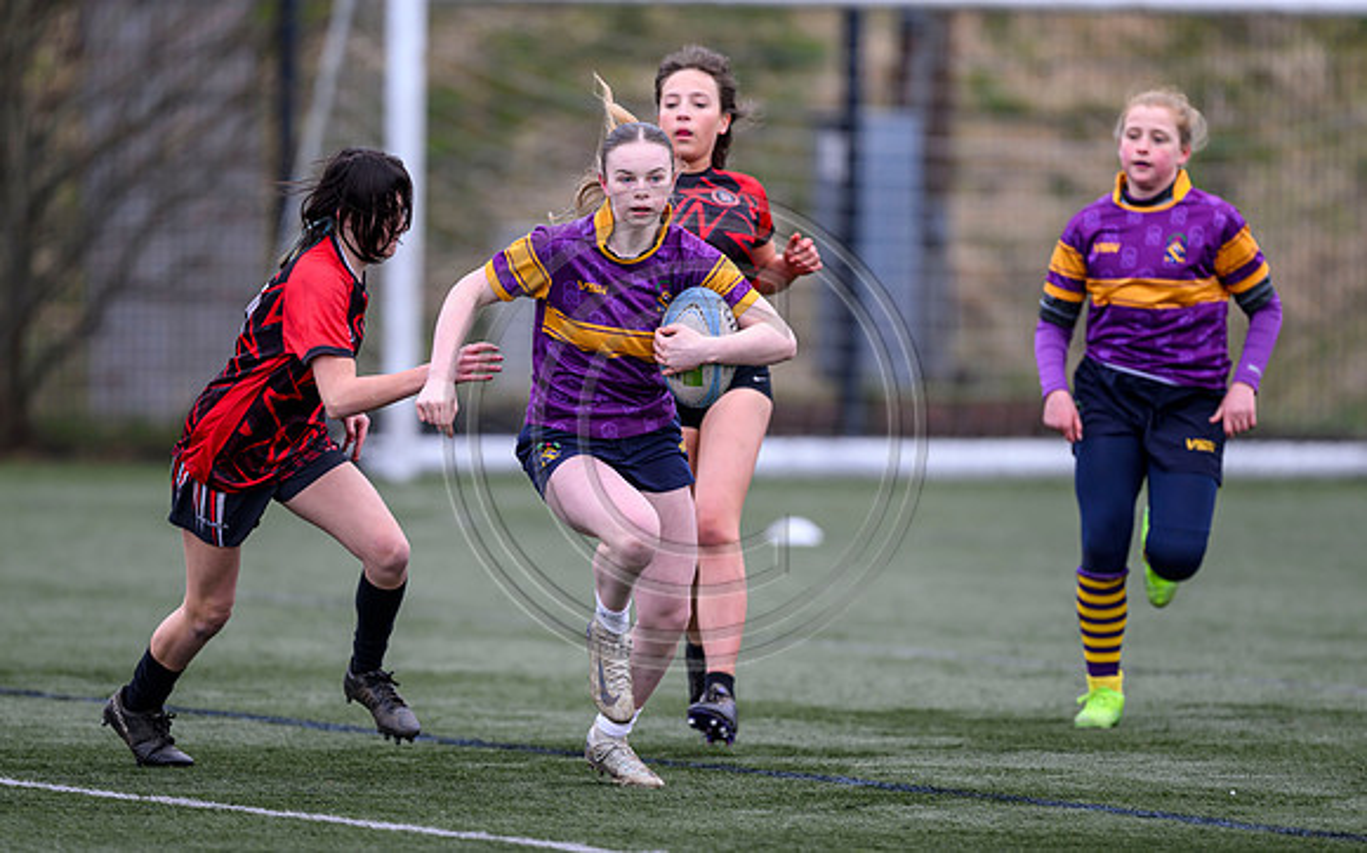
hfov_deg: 4.3
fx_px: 18297
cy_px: 503
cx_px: 576
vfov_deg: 2.7
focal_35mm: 491
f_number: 3.2
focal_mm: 400
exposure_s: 1/1250
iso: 500
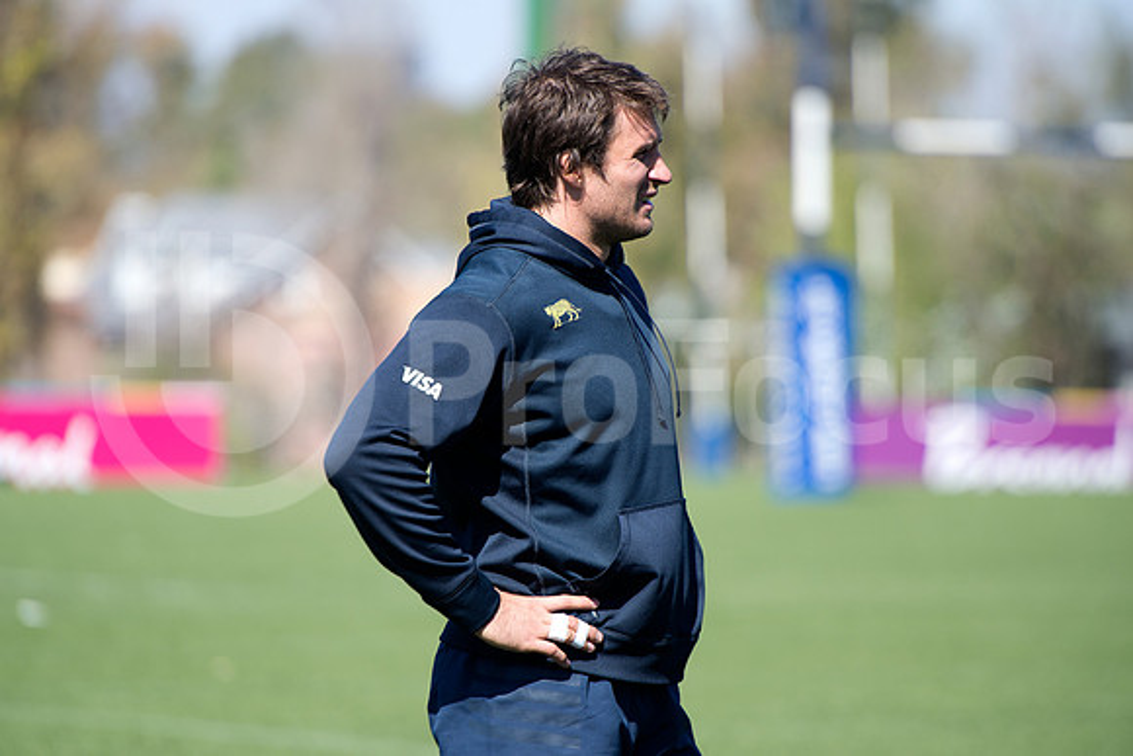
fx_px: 8499
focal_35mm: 270
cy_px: 378
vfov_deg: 5.1
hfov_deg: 7.6
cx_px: 566
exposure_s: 1/800
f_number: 4
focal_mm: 270
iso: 250
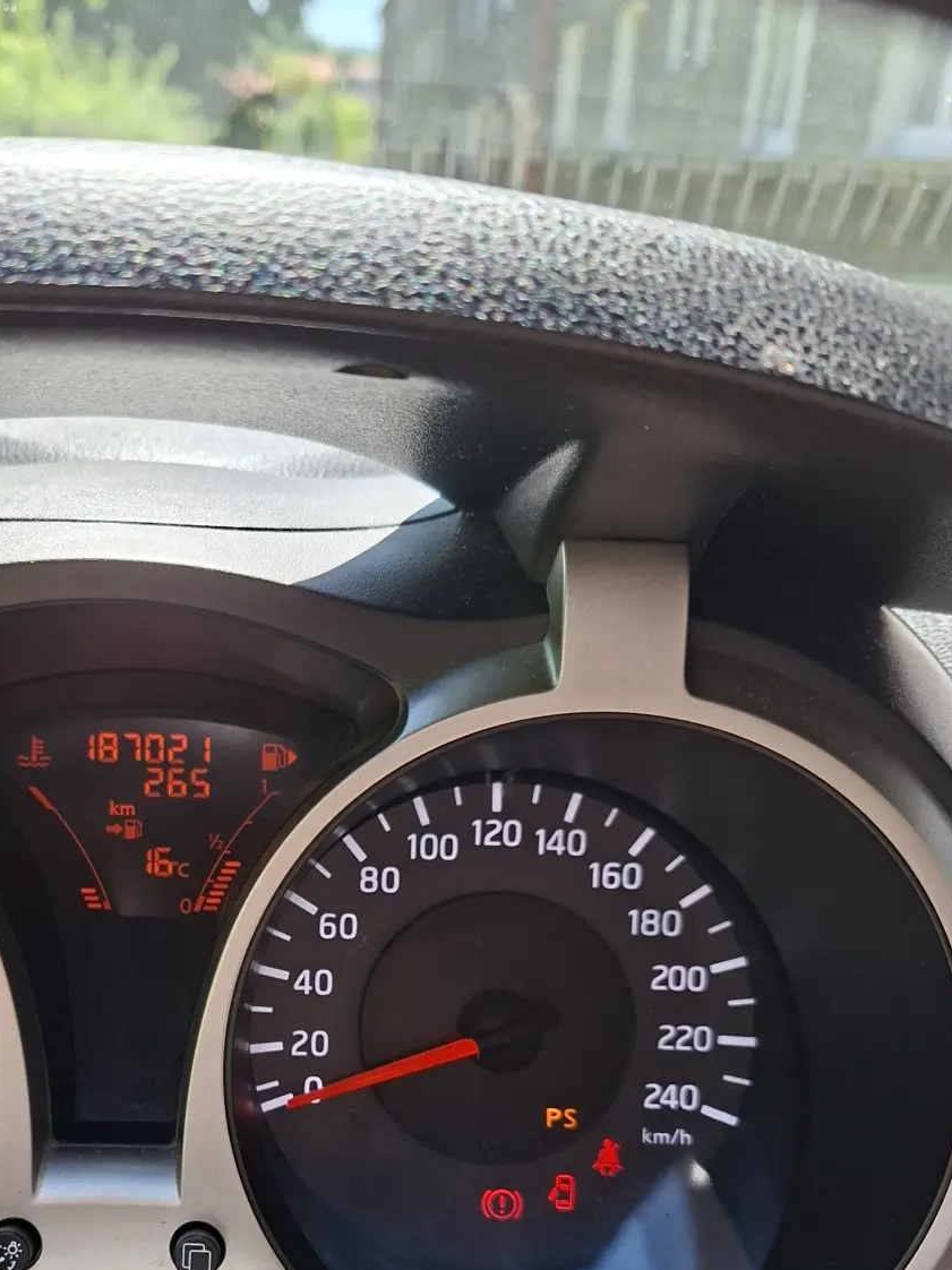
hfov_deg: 39.9
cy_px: 912
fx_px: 1284
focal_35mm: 35
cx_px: 275
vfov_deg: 51.0
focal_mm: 5.54
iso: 50
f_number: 1.8
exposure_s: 1/134
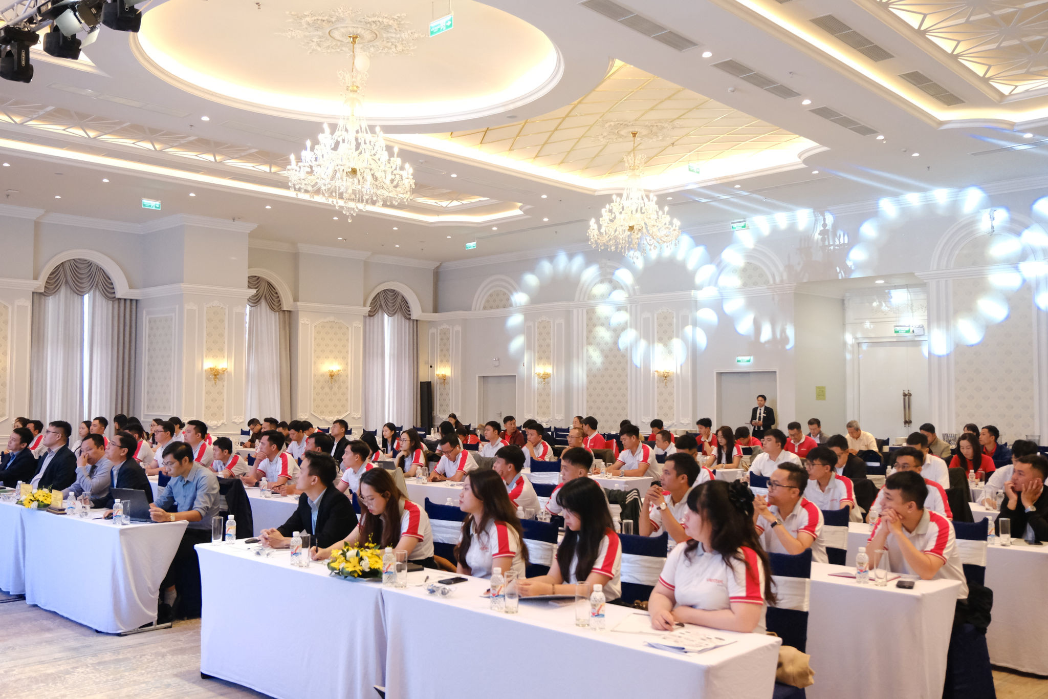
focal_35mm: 32
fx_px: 931
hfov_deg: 58.7
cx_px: 524
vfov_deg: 41.1
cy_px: 350
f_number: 4
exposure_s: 1/160
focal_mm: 21.2
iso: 4000
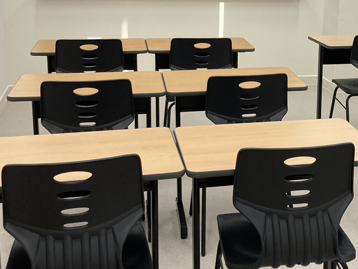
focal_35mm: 62
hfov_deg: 30.6
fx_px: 641
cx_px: 276
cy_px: 70
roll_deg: -2.0
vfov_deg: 23.4
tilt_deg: -11.0
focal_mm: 3.99
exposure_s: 1/120
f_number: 1.8
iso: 64
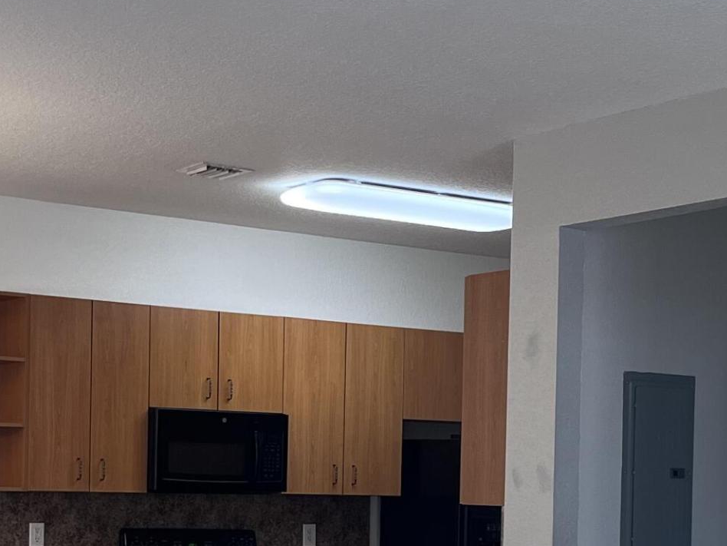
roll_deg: -0.7
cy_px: 523
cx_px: 403
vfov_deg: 18.3
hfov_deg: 24.7
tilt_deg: -1.4
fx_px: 1659
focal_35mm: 79
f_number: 1.6
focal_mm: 5.1
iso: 100
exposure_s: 1/120
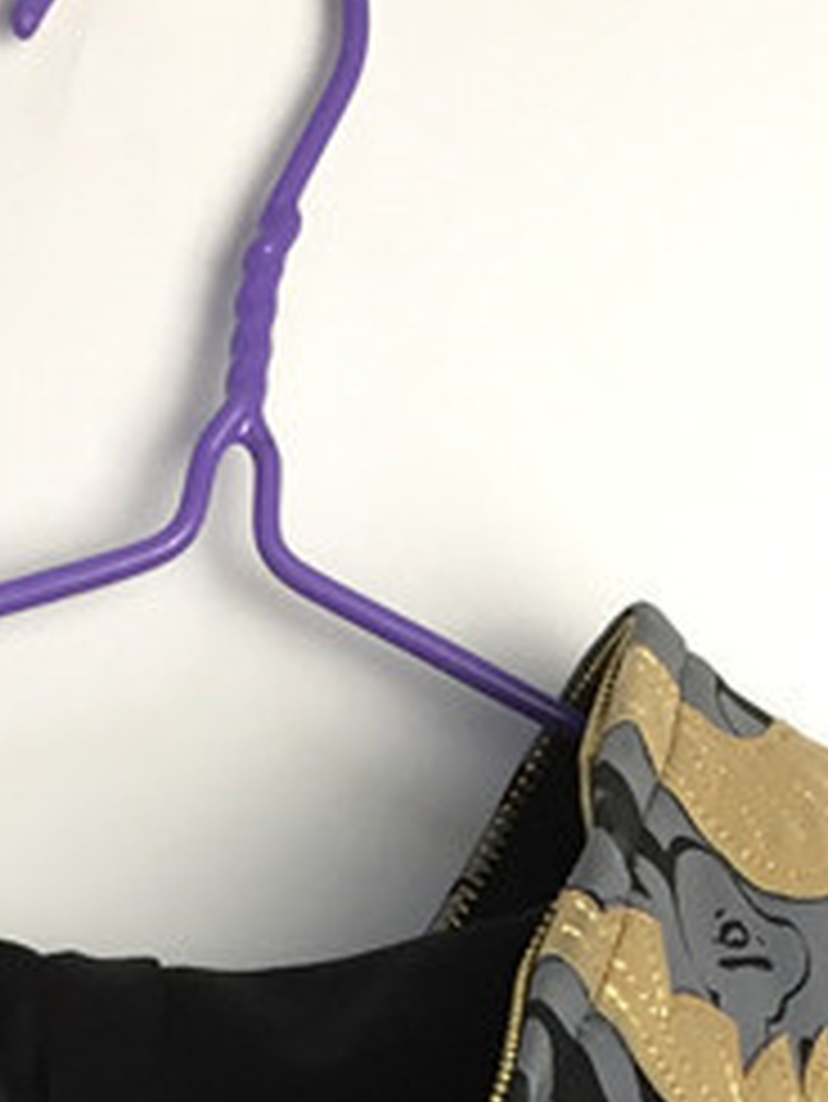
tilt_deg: -11.5
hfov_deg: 11.7
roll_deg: +0.9
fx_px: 4015
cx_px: 230
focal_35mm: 126
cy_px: 2253
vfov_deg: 13.3
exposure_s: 1/33
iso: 50
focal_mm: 4.15
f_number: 2.2
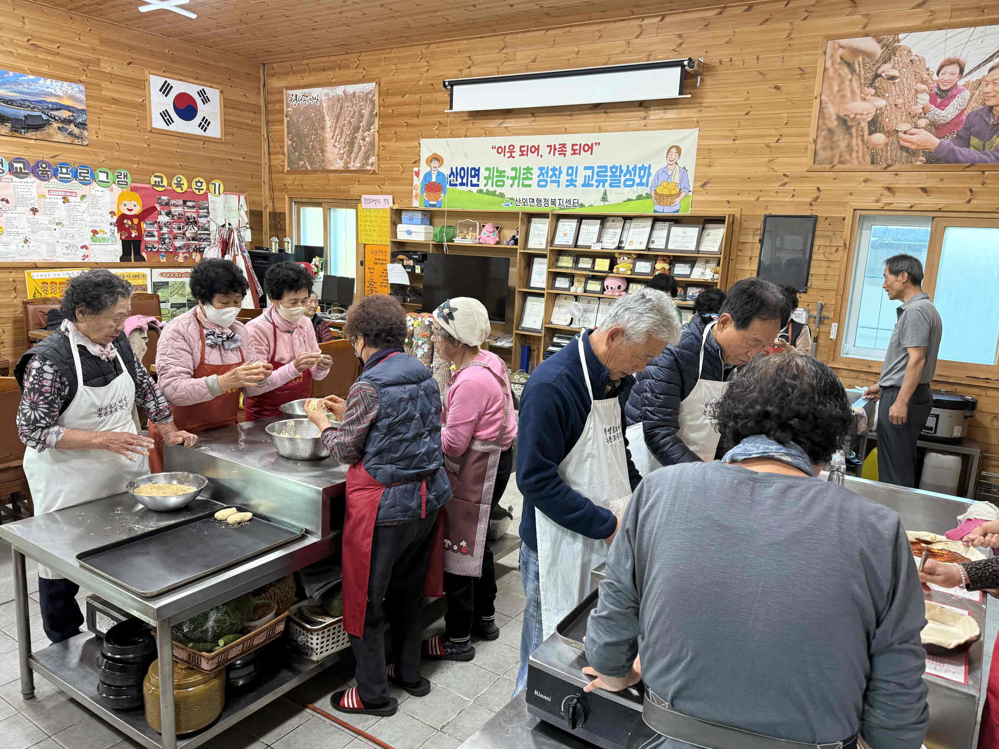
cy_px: 377
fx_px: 721
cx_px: 508
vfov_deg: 54.9
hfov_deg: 69.4
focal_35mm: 25
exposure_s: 1/60
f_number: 1.78
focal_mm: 6.76
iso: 250
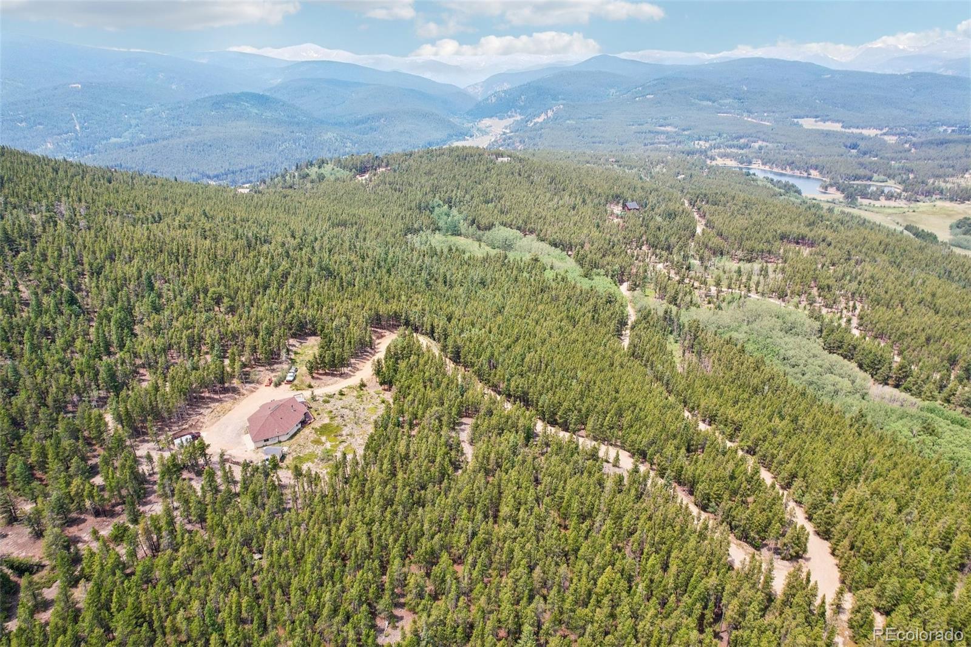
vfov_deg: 57.2
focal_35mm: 22
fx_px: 593
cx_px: 486
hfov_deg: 78.6
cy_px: 324
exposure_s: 1/320
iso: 150
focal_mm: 8.4
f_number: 2.8
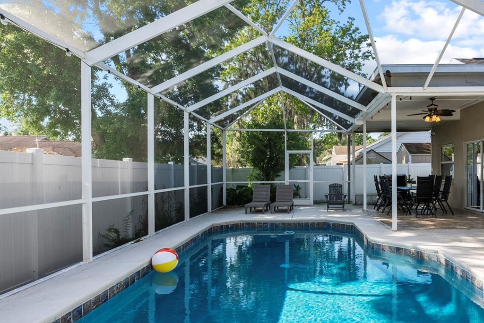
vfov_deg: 51.3
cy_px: 172
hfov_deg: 69.8
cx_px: 316
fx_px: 336
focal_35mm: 25
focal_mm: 16
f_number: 8
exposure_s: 1/20
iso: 100
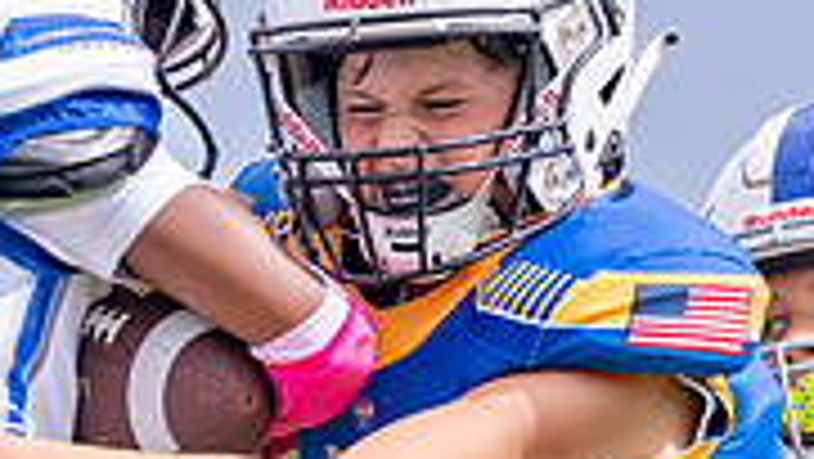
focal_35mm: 733
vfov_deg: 1.7
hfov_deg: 2.9
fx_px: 15828
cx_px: 449
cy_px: 607
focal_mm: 168
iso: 250
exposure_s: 1/5000
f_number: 2.8
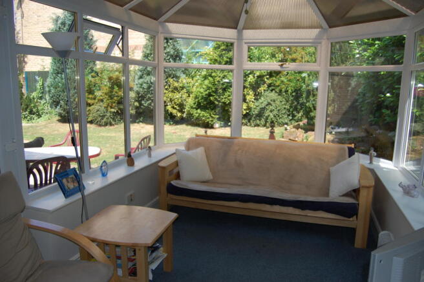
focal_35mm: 27
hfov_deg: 67.4
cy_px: 141
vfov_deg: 47.8
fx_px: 318
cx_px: 212
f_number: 4
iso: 200
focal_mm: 18
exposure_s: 1/500
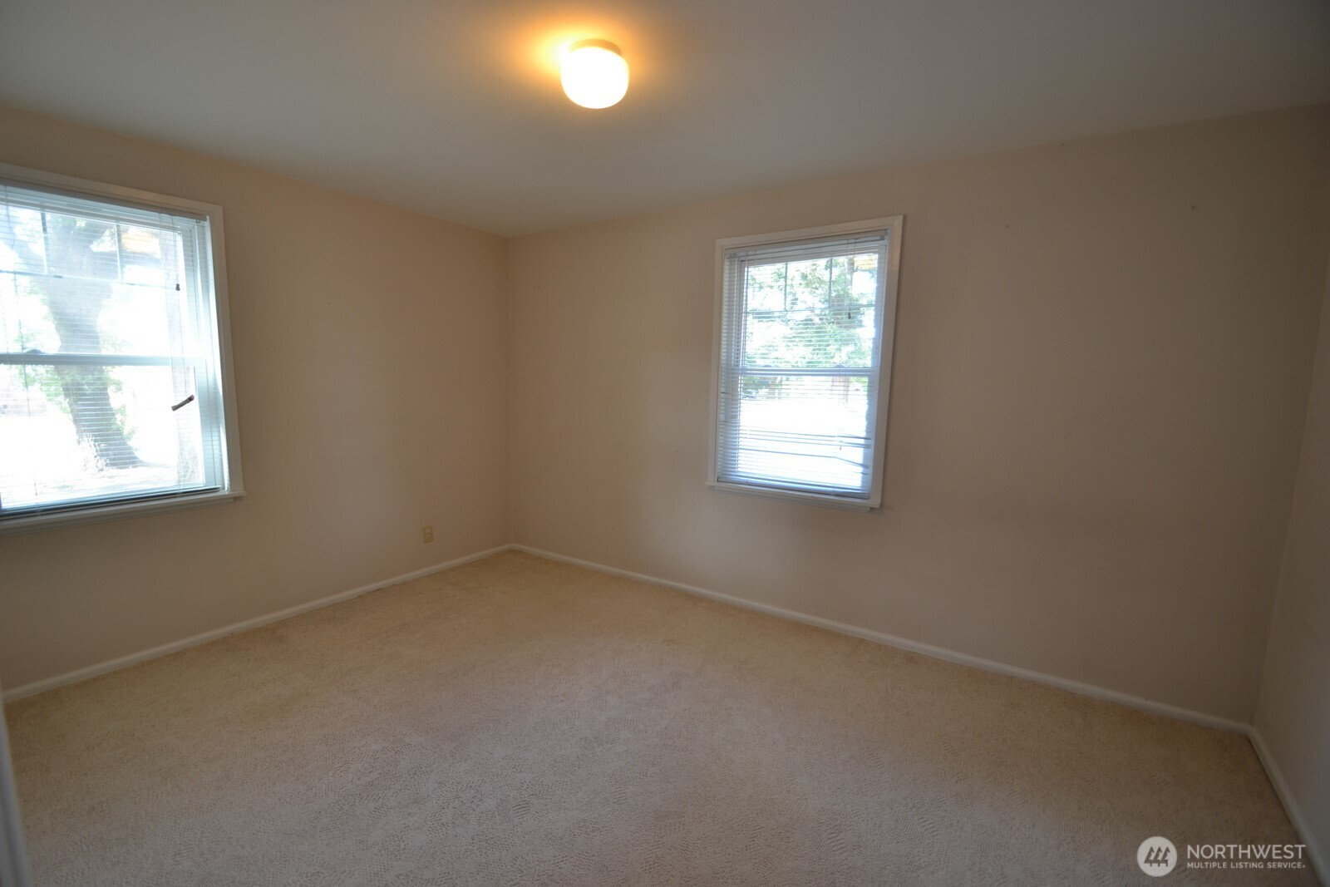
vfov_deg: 77.3
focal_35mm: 15
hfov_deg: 100.4
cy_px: 444
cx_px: 665
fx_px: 554
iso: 100
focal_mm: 10
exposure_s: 1/13
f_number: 3.5
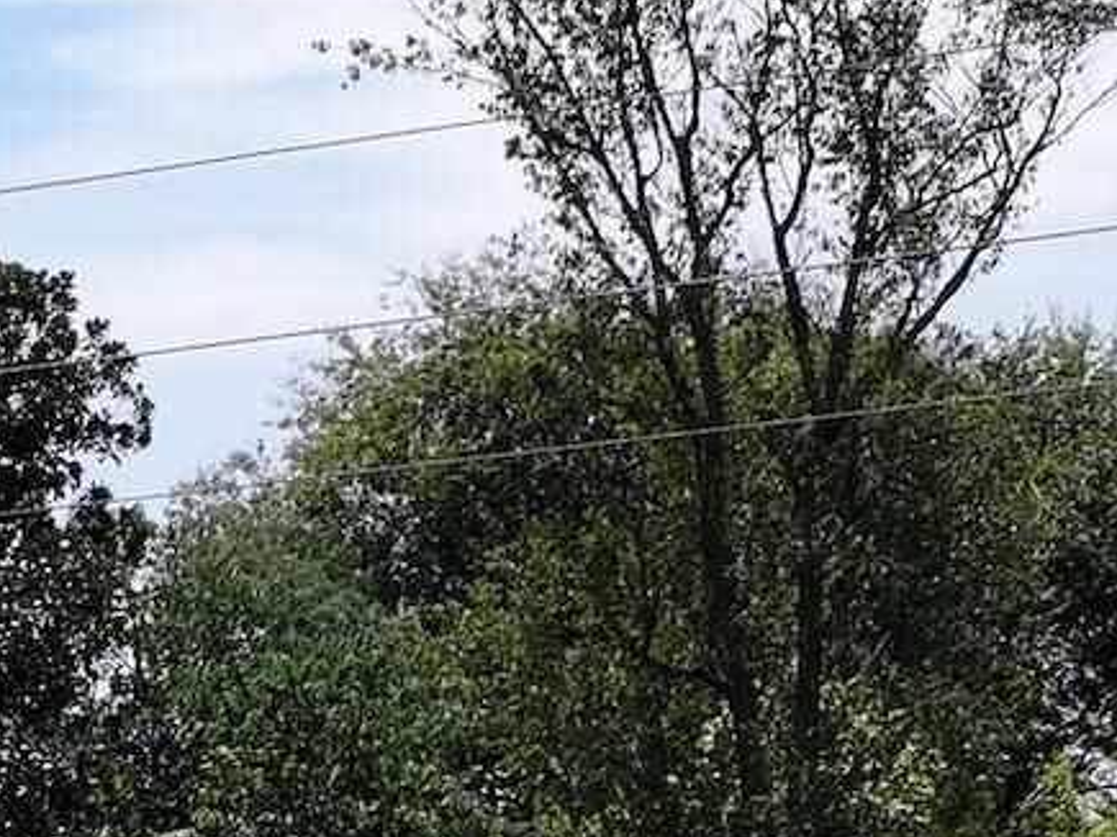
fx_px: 4452
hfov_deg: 13.4
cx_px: -642
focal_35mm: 138
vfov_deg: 10.2
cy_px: 1467
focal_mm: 12.29
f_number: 2.8
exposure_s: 1/3200
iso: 150
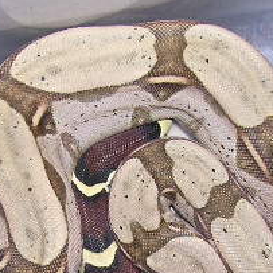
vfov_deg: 16.2
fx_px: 946
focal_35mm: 106
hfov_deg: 16.3
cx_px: 69
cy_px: 243
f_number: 2.8
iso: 100
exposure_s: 1/60.1
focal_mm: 5.8
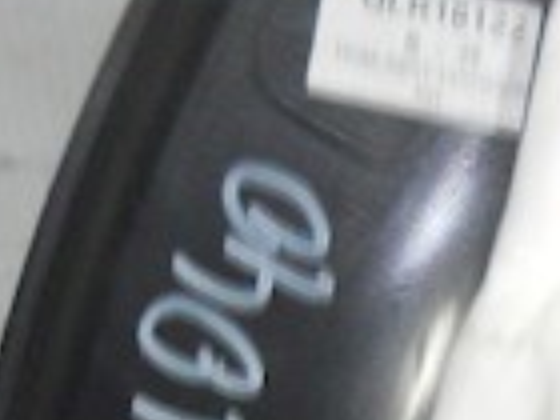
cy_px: 776
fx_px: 3041
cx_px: 820
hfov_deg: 10.2
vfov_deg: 7.6
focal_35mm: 188
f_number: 3.1
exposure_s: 1/30
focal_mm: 6.72
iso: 125
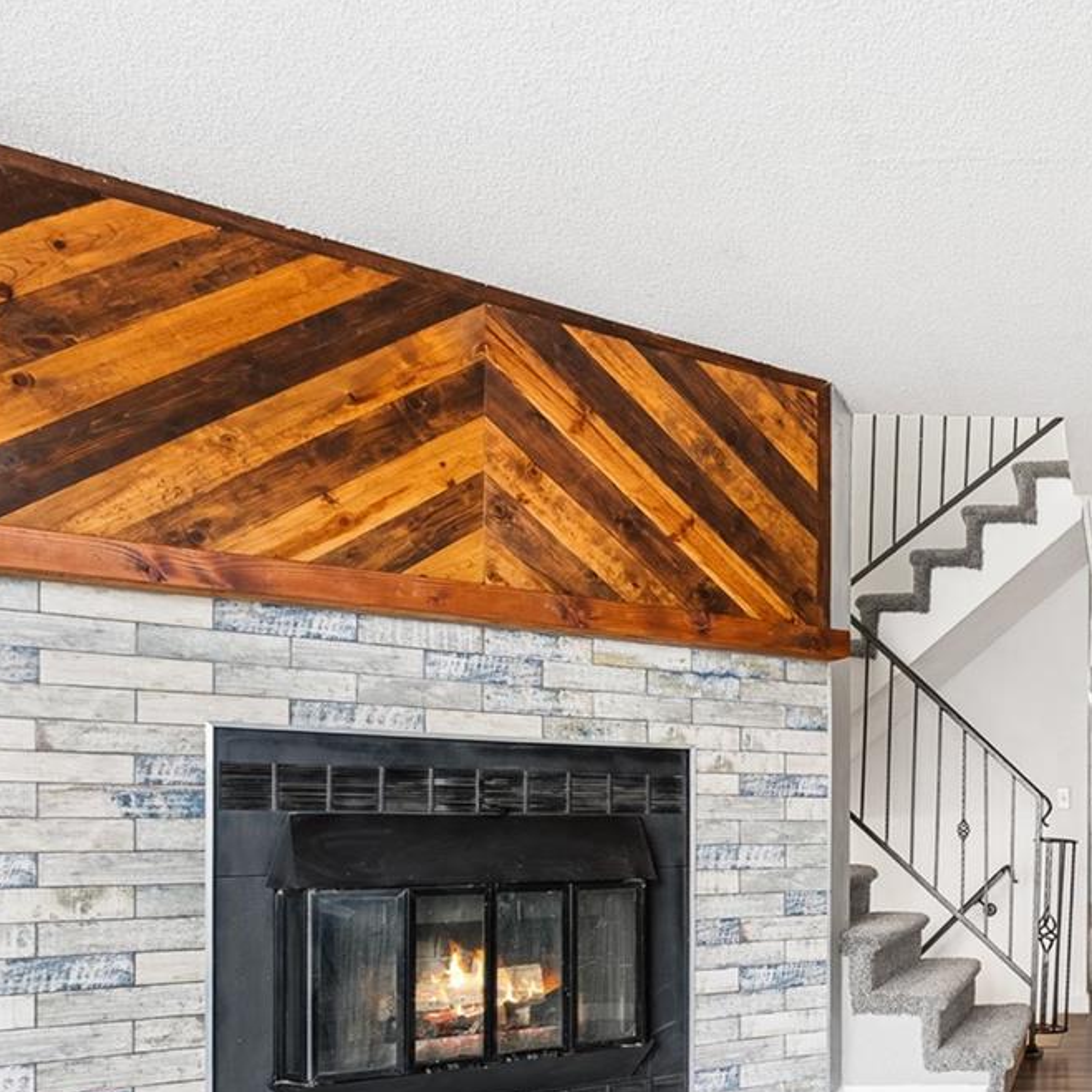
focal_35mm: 33
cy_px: 818
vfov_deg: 47.9
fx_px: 1178
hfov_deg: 42.1
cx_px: 1123
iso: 200
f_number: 8
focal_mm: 16
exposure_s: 1/2
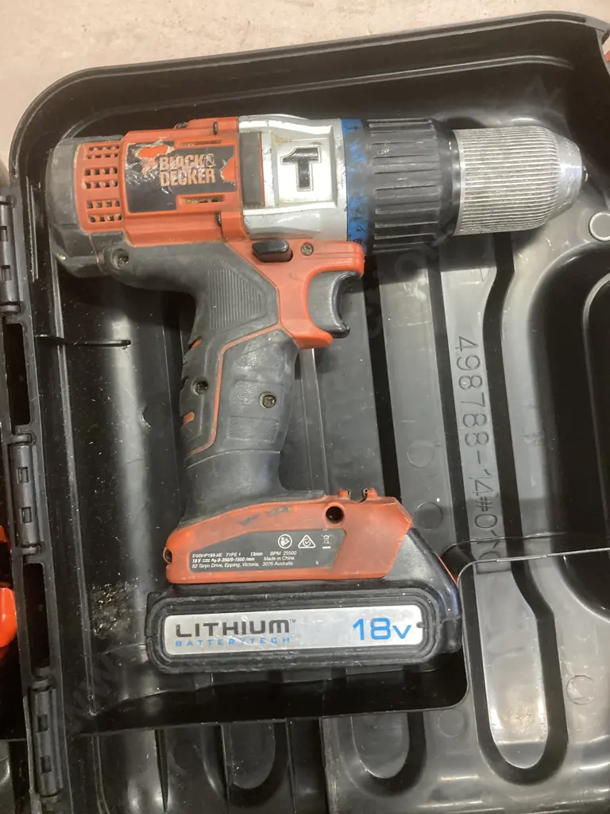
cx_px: 305
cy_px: 407
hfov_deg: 49.7
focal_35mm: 28
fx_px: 658
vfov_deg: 63.4
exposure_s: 1/50
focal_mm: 3.99
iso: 250
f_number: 1.8
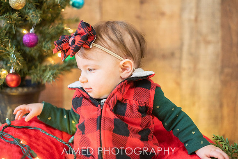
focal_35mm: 51
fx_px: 339
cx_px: 119
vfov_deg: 26.3
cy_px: 80
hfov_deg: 38.6
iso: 800
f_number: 2.2
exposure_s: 1/250
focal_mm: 50
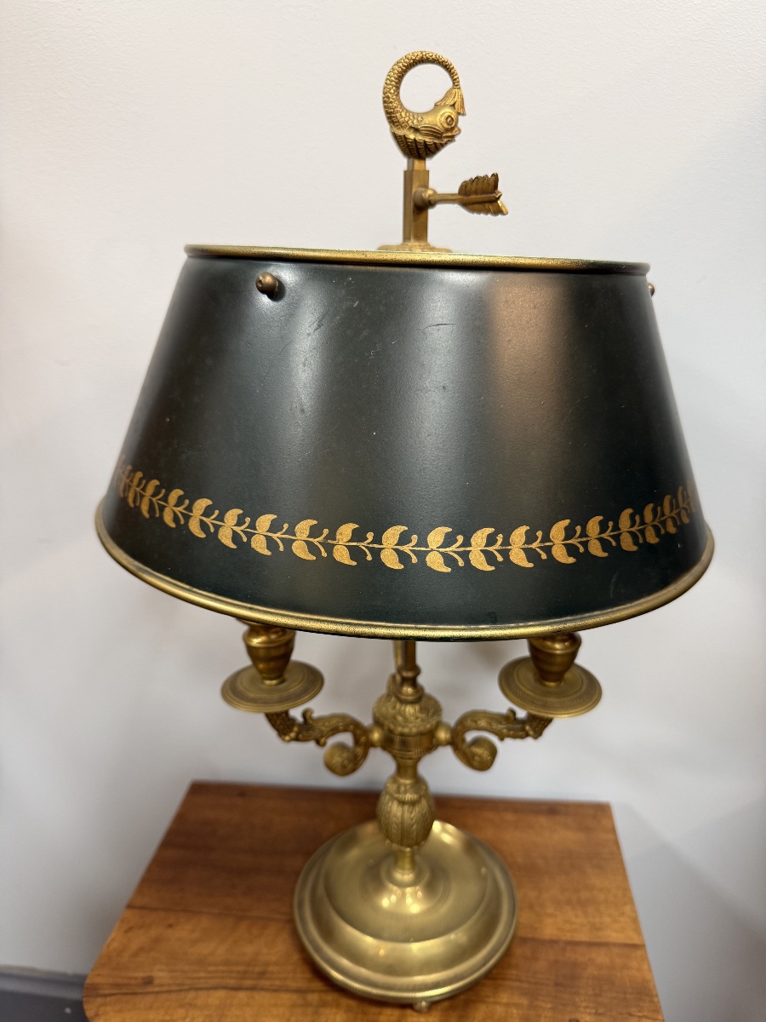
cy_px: 511
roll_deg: +1.2
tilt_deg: -16.2
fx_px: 708
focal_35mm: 24
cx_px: 383
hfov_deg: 56.8
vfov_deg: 71.6
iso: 200
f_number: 1.78
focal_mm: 6.76
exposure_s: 1/50
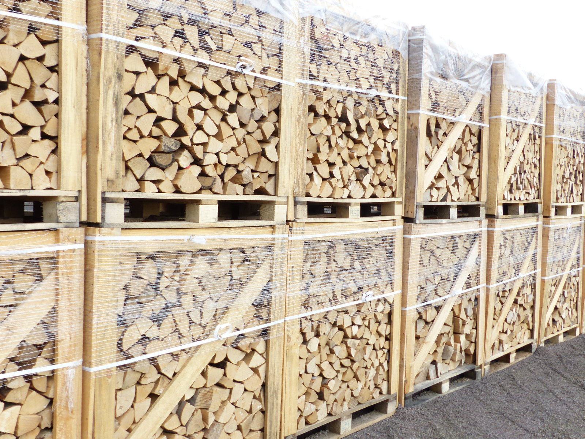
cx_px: 292
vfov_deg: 36.0
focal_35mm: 40
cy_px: 220
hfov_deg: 46.8
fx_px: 676
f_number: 4
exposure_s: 1/200
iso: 100
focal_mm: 7.1
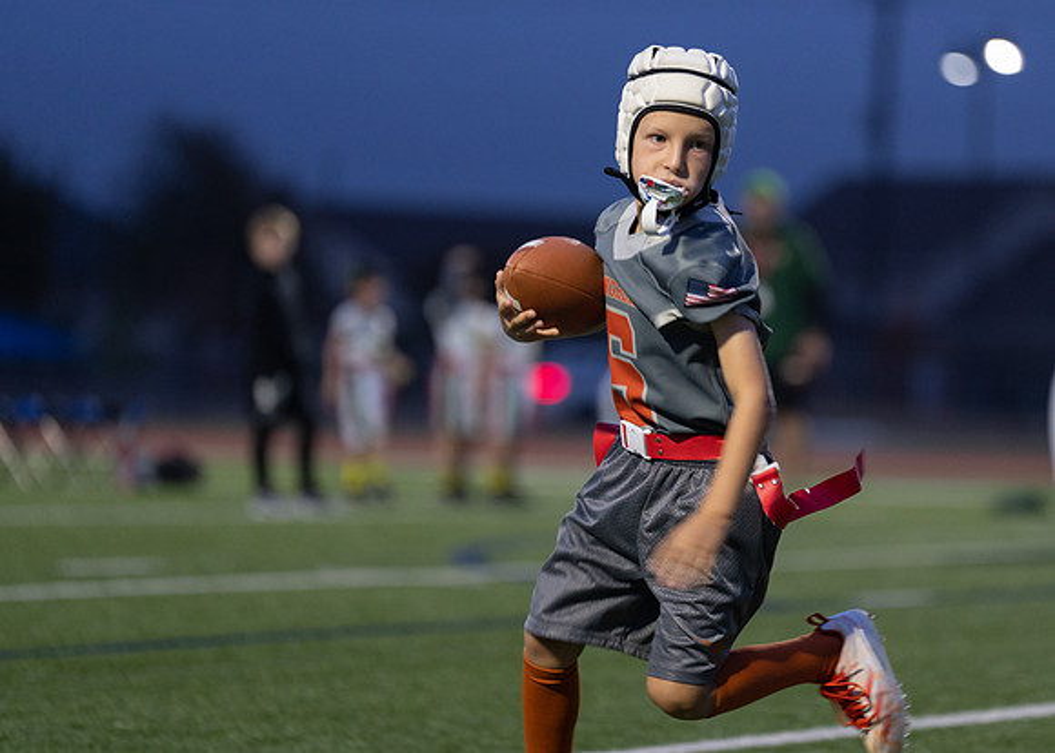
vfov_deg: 6.8
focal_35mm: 213
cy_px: 375
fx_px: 6372
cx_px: 665
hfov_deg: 9.5
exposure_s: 1/320
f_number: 2.8
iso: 800
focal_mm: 170
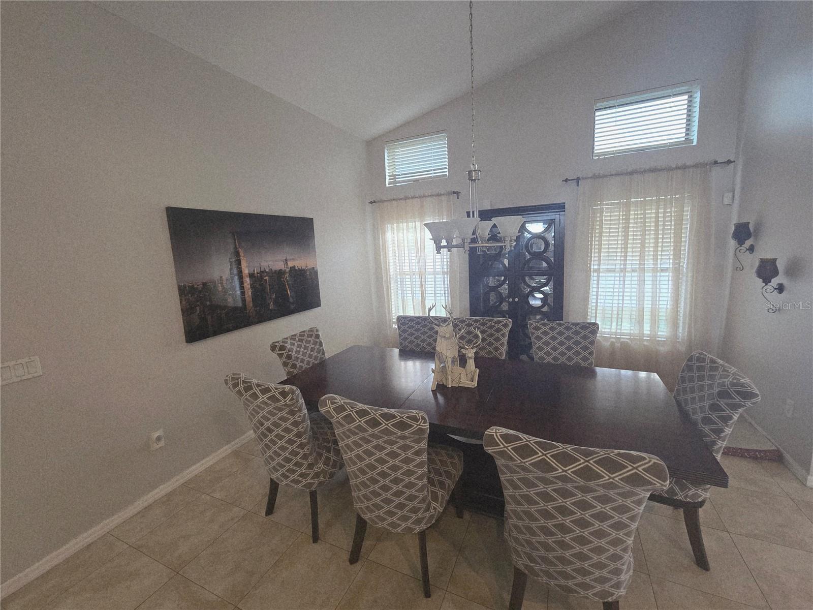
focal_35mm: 13
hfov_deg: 106.2
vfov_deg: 89.9
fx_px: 305
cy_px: 305
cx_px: 406
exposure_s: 1/60
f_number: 2.2
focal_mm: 2.2
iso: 400
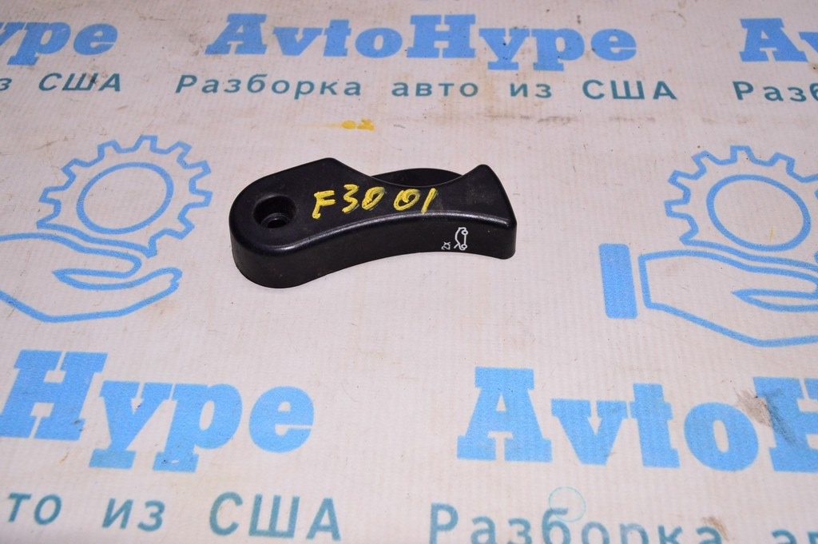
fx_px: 749
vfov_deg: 39.9
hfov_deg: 57.3
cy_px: 272
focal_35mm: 33
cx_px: 409
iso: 1600
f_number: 8
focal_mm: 22
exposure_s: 1/200
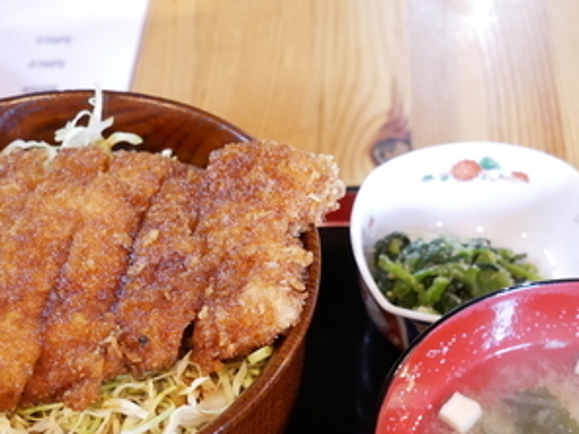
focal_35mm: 69
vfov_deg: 20.8
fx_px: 1154
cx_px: 352
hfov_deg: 28.1
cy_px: 402
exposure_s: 1/25
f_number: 3.8
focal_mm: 17
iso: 3200
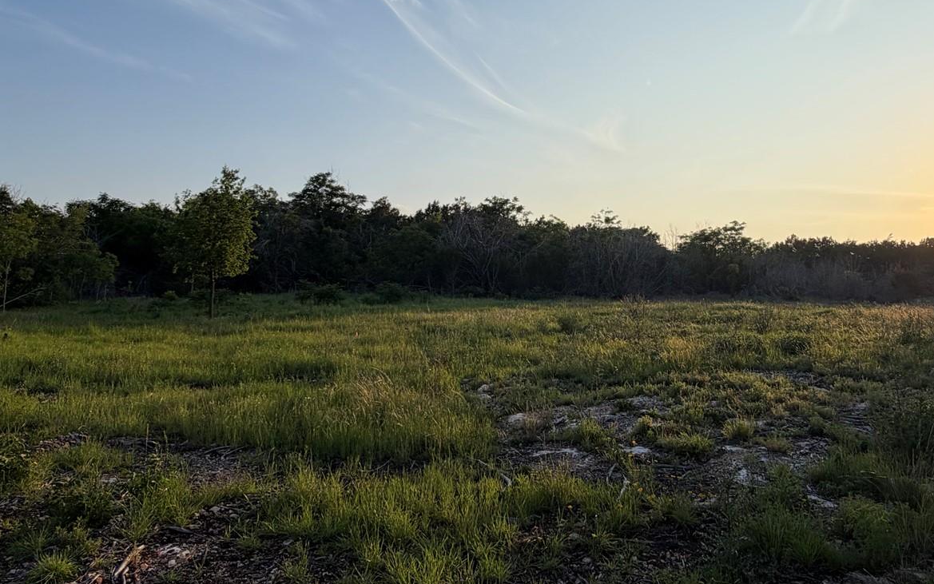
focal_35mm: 26
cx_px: 537
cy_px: 248
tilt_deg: +4.9
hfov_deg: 70.0
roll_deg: +0.3
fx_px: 662
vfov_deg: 47.5
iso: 25
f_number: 2.2
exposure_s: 1/770
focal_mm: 2.22
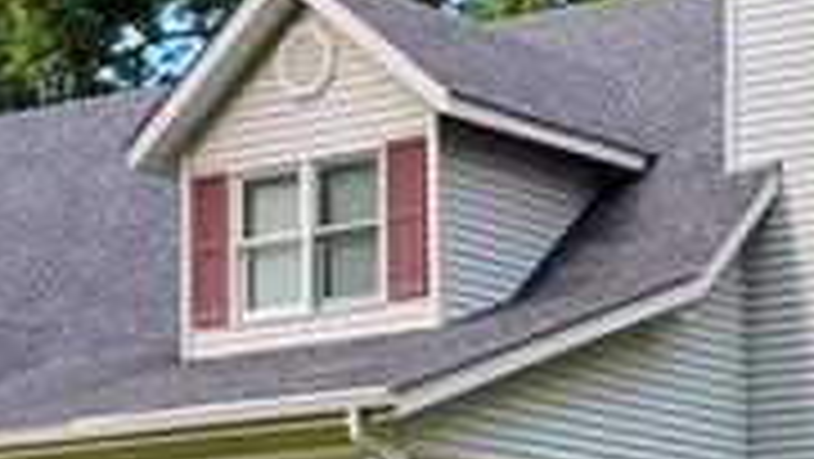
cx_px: 423
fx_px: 3196
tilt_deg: +3.8
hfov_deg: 14.5
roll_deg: +0.8
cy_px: 621
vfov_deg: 8.1
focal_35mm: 148
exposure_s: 1/992
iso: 100
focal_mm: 6.76
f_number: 1.78
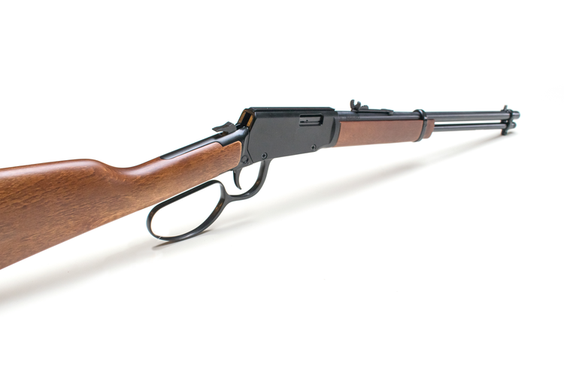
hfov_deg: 51.3
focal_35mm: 38
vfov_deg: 35.5
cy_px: 188
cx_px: 282
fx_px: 587
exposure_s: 1/200
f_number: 7.1
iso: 400
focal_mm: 25
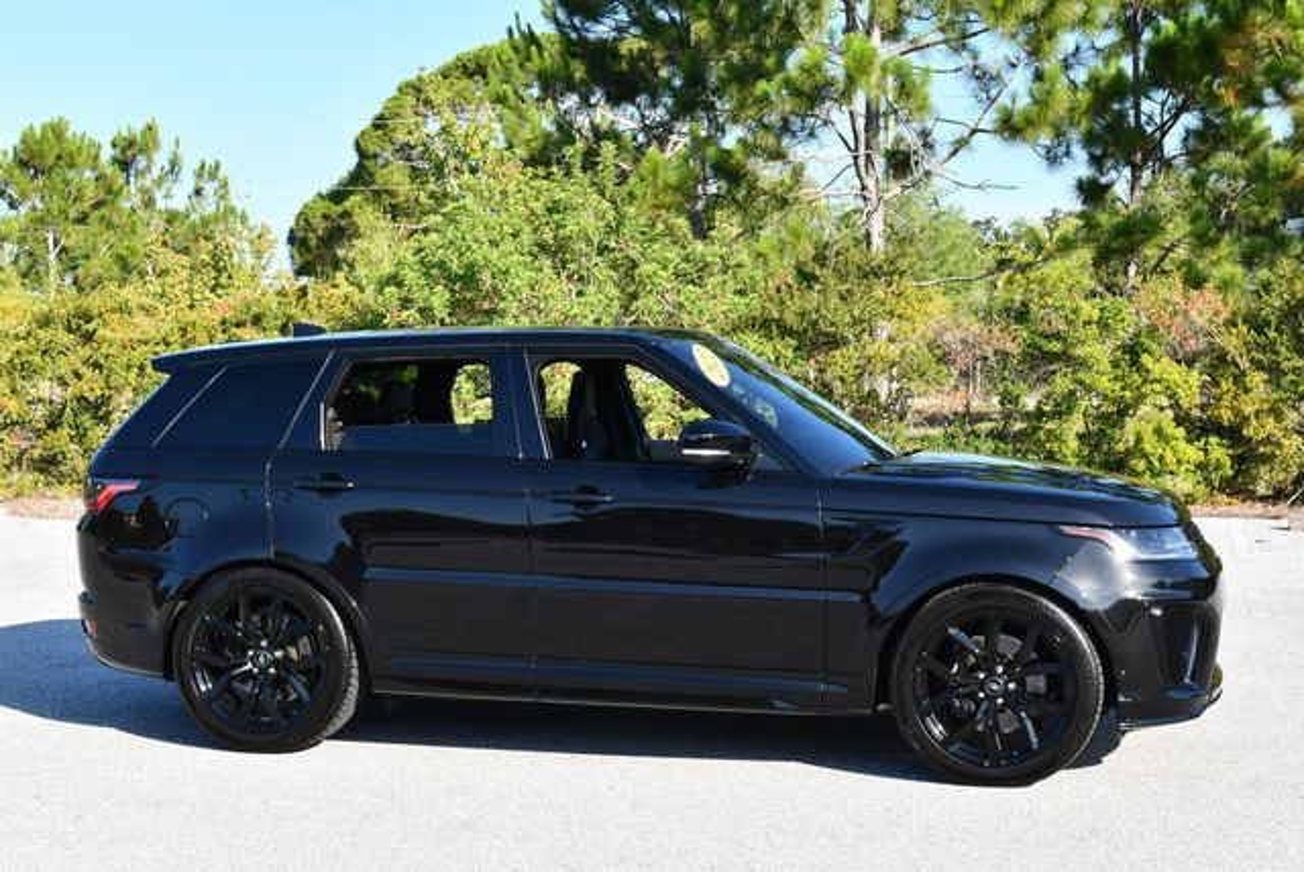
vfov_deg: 24.2
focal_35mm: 56
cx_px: 652
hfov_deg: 35.6
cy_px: 436
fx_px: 2030
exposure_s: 1/250
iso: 200
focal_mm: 28
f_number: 7.1
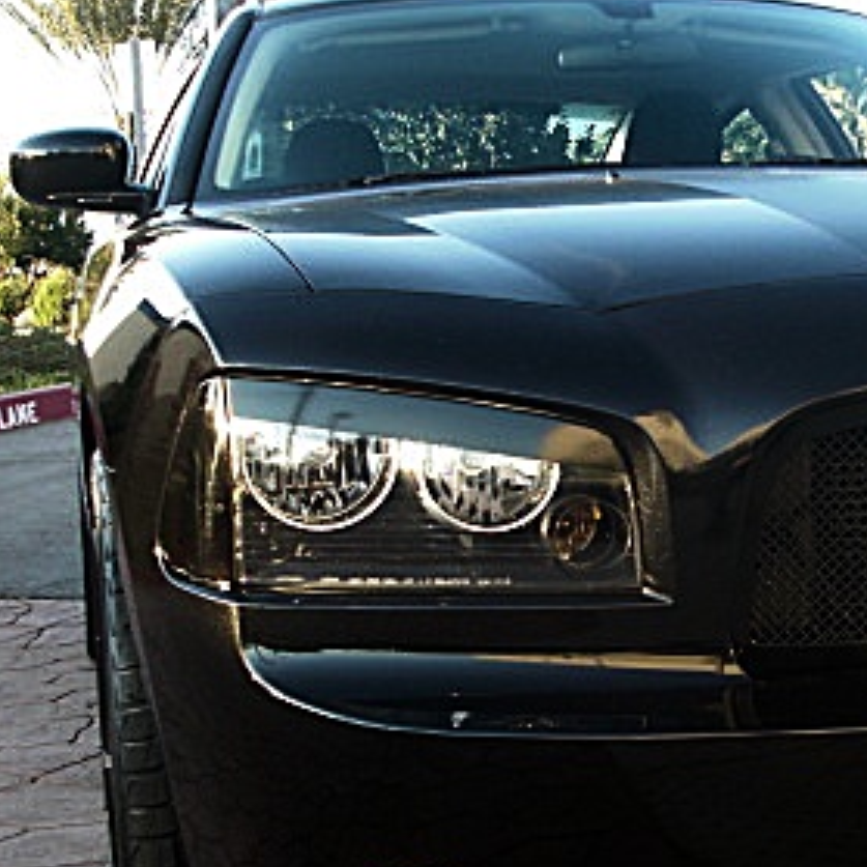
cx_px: 761
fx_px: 2069
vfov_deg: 23.7
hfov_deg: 23.1
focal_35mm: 73
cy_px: 482
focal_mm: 6.3
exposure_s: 1/100
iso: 100
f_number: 2.8
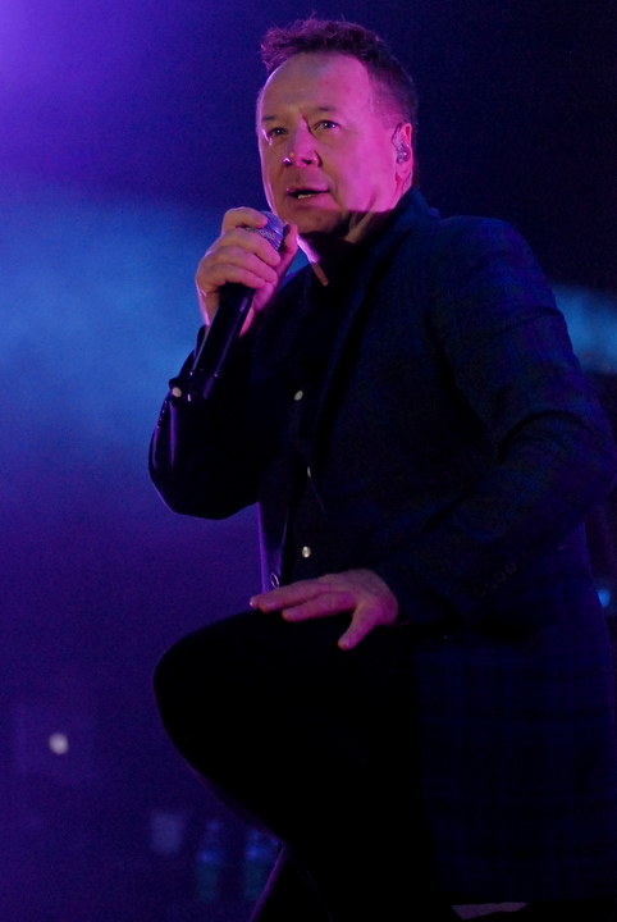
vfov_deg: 17.0
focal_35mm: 120
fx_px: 3076
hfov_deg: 11.5
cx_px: 308
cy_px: 461
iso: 1600
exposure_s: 1/500
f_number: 2.8
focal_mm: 80
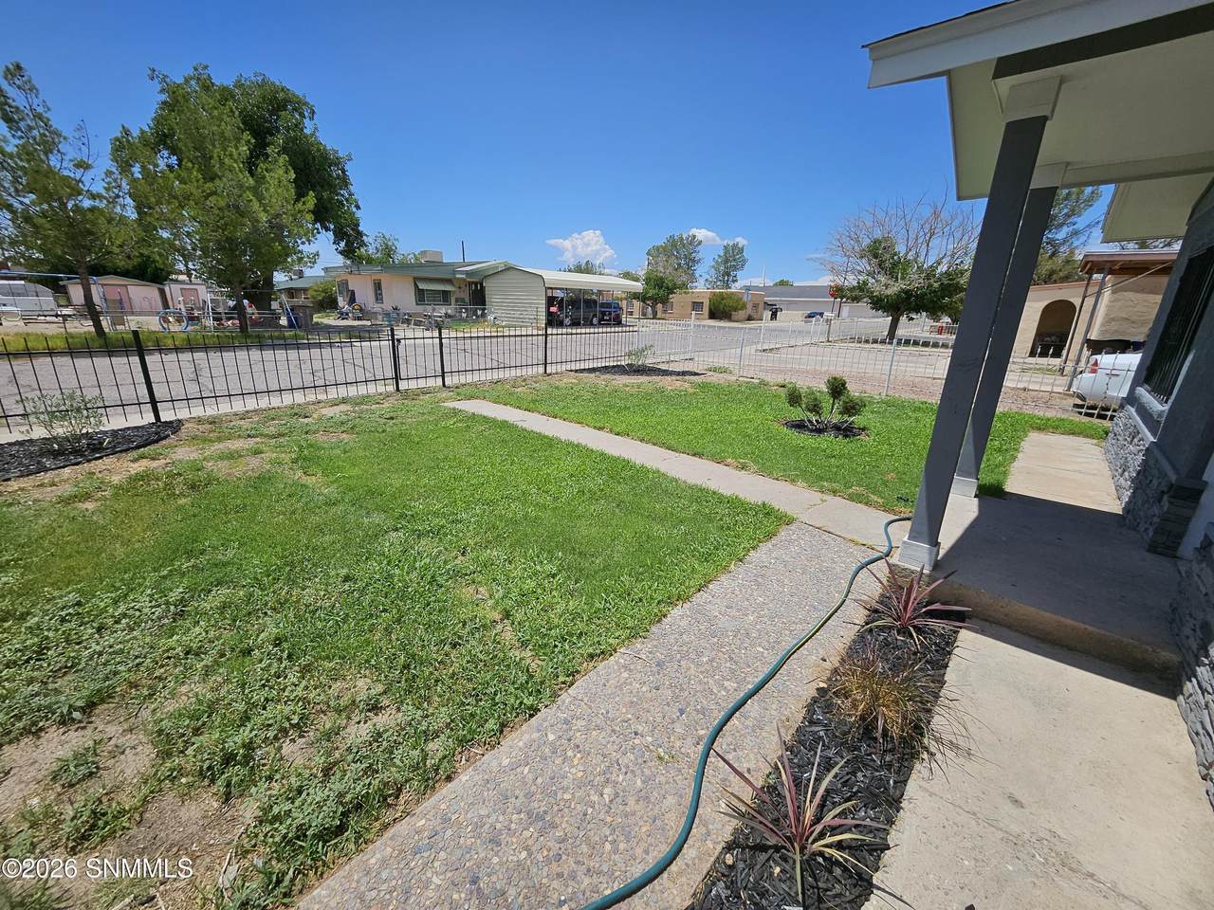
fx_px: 456
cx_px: 607
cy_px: 455
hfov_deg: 106.2
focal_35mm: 13
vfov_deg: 89.9
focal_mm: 1.74
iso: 32
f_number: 2.2
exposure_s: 1/2180
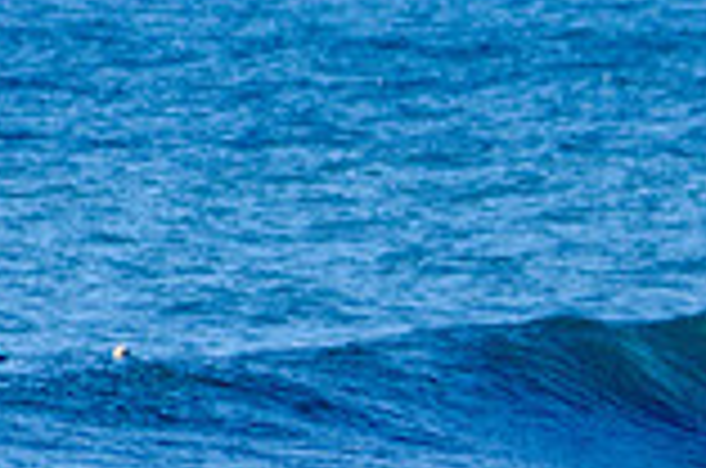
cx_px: 992
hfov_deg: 0.9
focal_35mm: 2271
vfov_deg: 0.6
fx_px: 44446
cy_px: 382
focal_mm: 500
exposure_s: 1/2000
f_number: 5.6
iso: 250
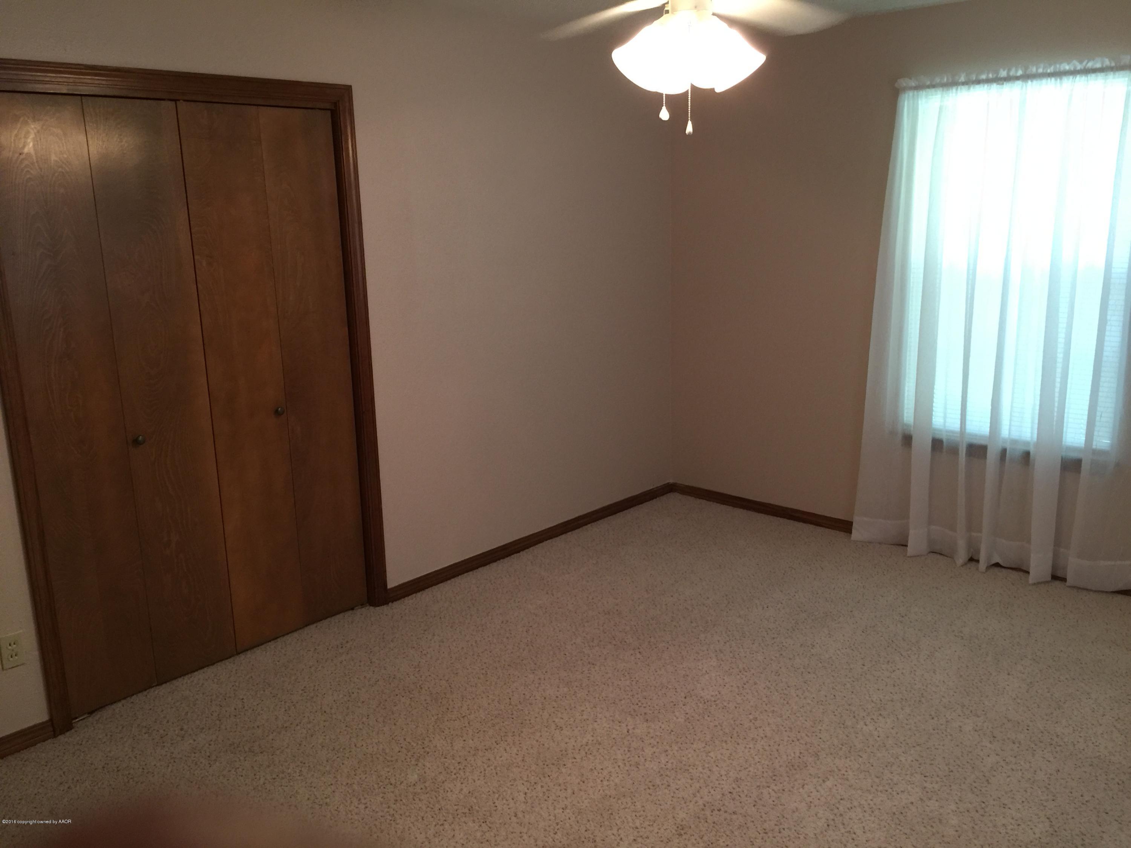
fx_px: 948
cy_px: 424
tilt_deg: -12.4
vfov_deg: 48.2
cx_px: 566
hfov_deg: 61.7
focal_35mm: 29
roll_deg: +1.6
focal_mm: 4.15
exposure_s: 1/15
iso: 80
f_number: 2.2
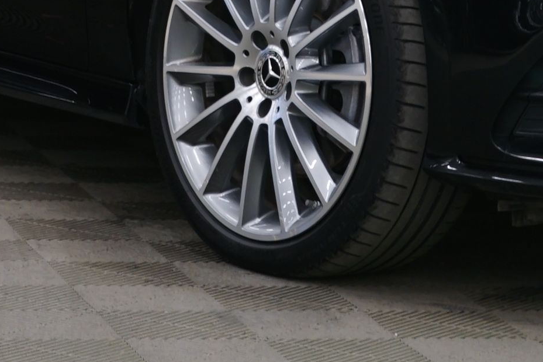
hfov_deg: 9.5
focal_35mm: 216
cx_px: 321
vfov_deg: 6.3
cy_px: -256
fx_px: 3259
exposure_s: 1/8
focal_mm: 51
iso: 400
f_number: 4.5
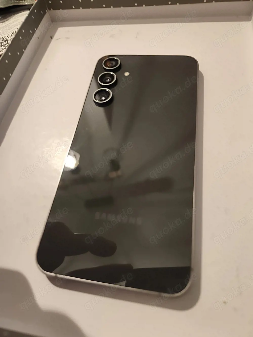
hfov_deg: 58.9
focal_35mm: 23
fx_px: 224
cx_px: 126
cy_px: 168
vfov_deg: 73.9
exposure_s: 1/25
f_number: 1.7
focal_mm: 6.07
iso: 1600
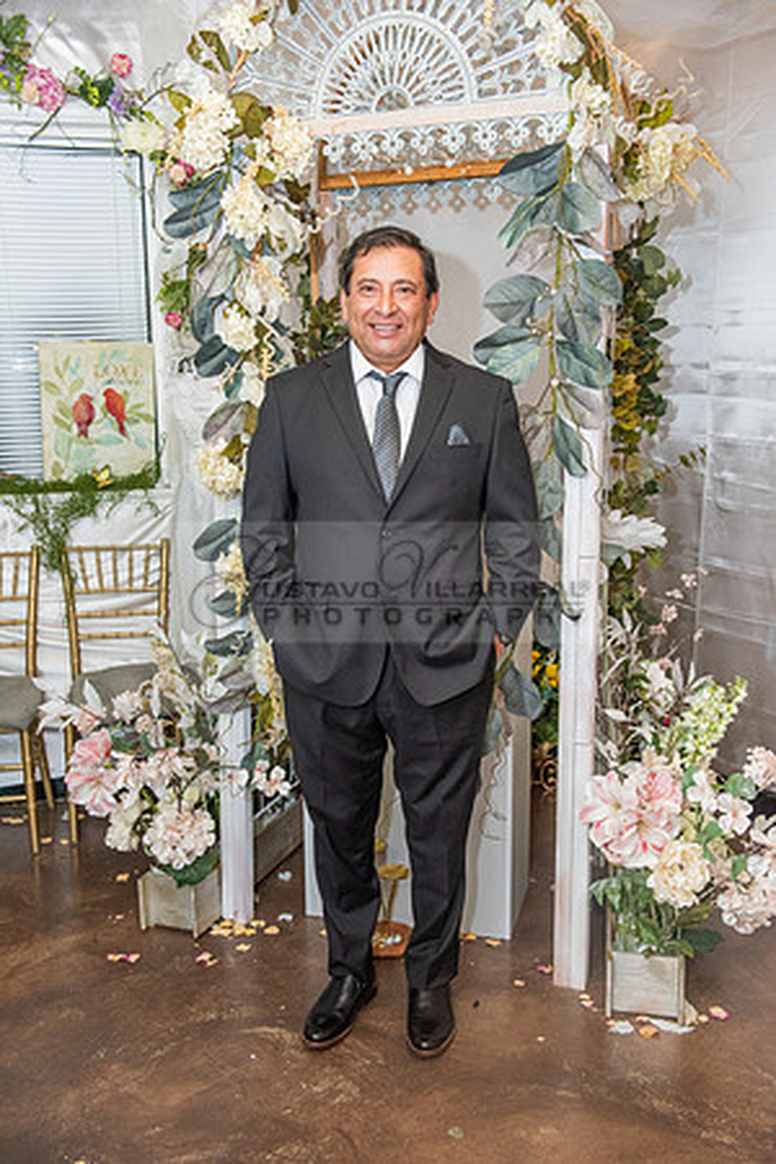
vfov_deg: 54.4
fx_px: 1132
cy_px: 582
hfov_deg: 37.9
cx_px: 388
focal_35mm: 35
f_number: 4.5
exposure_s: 1/125
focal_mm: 35
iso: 1600
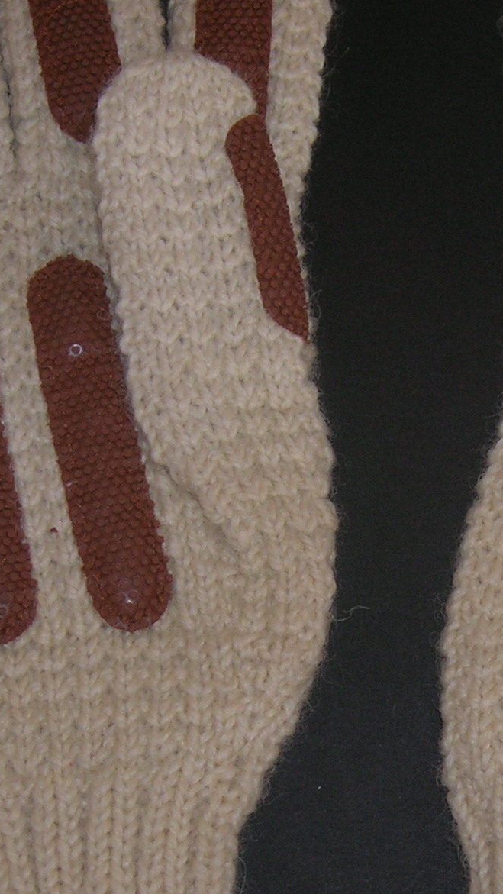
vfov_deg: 25.8
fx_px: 1944
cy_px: 560
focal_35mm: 82
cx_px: 438
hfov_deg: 14.6
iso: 50
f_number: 2.9
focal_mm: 5.7
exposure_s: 1/60.1
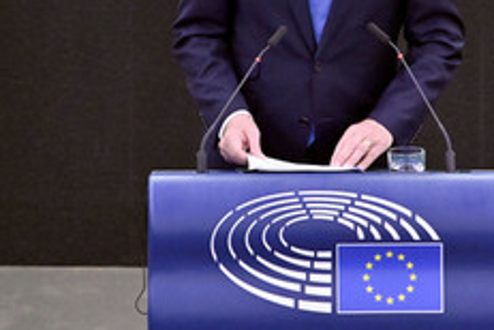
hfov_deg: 1.8
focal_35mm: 1172
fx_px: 16081
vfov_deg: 1.2
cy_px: 43
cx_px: 324
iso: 8000
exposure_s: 1/500
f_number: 6.3
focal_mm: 600
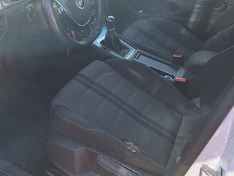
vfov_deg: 32.7
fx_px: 291
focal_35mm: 43
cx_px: 87
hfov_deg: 43.5
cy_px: 35
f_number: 1.8
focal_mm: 5.54
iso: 40
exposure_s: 1/281
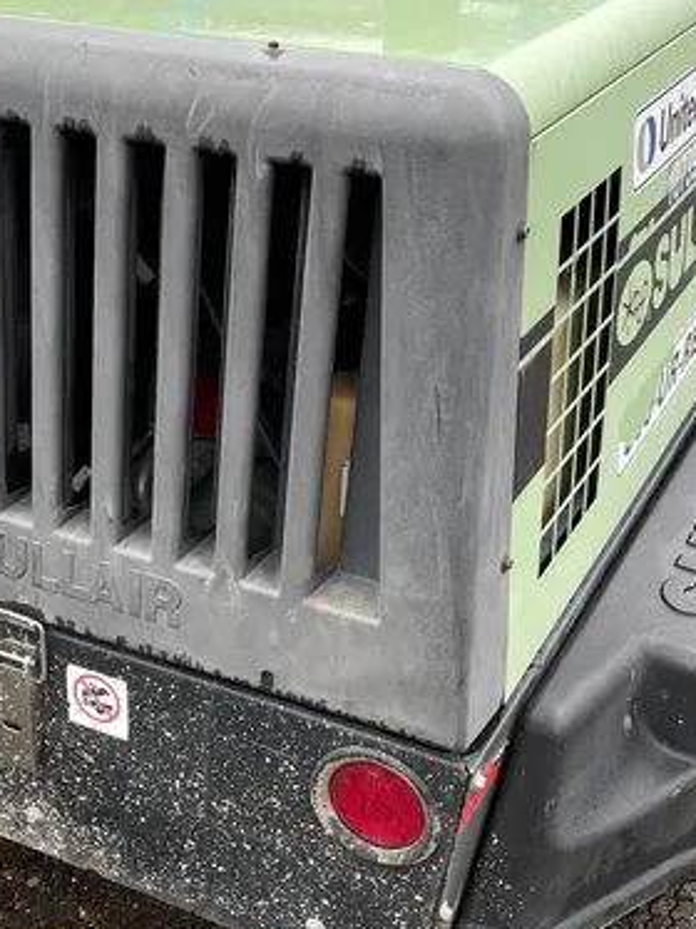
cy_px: 553
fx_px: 1369
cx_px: 256
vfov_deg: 37.4
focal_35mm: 51
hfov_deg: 28.4
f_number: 1.6
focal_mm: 4.2
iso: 32
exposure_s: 1/344
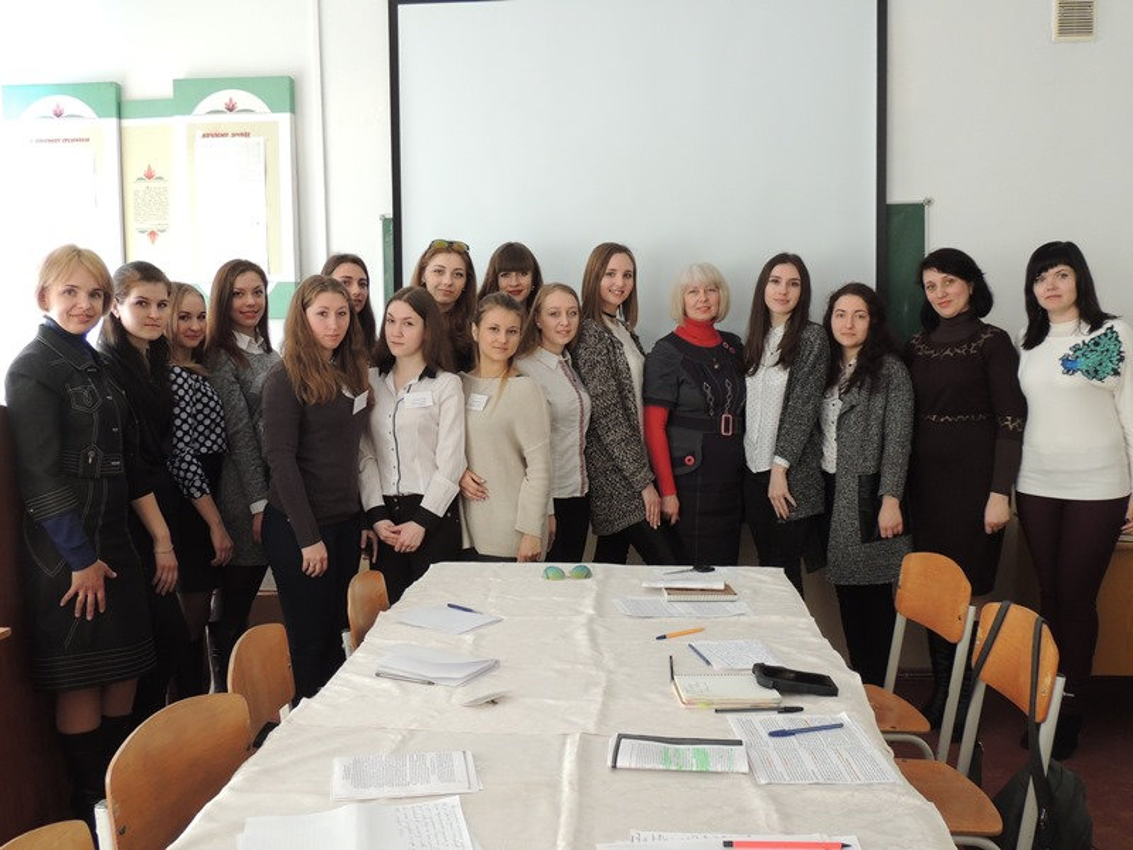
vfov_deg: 42.9
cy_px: 425
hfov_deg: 55.4
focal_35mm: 33
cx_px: 566
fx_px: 1080
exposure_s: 1/50
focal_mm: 5.8
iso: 320
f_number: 3.2
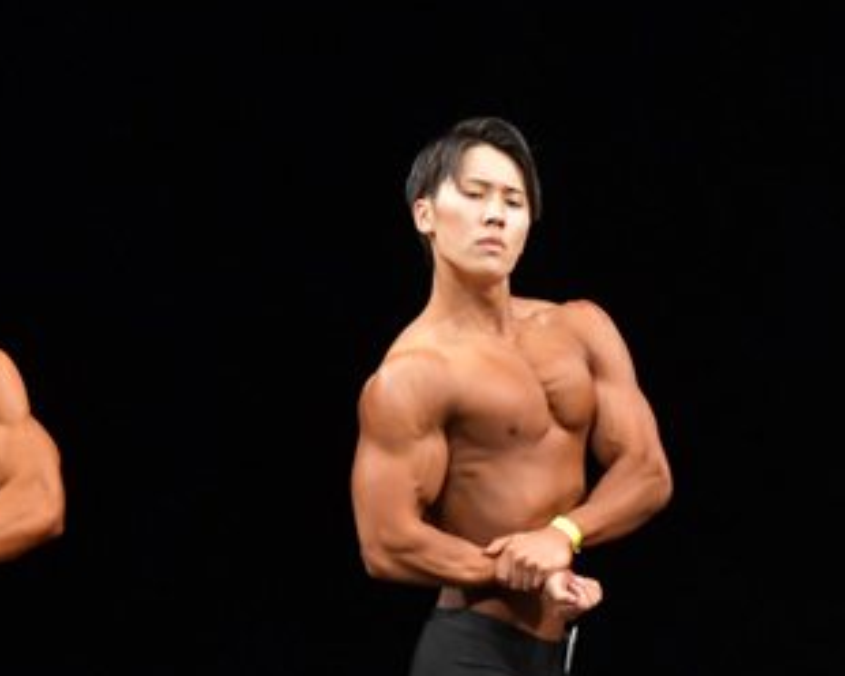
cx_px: 882
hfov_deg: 3.2
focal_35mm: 599
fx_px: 14980
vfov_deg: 2.6
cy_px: 671
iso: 3200
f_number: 5.6
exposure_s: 1/400
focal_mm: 170
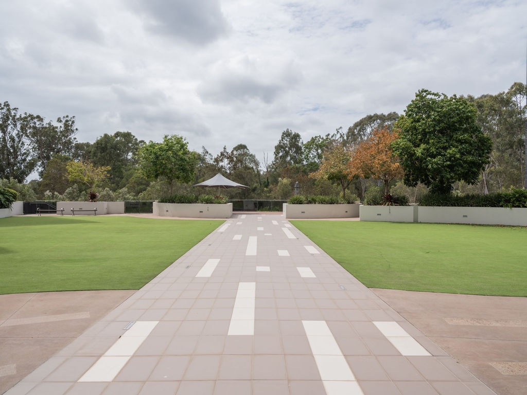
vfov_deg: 51.4
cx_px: 264
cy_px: 198
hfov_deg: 65.3
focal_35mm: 27
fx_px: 411
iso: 200
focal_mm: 34.4
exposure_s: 1/1000
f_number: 10
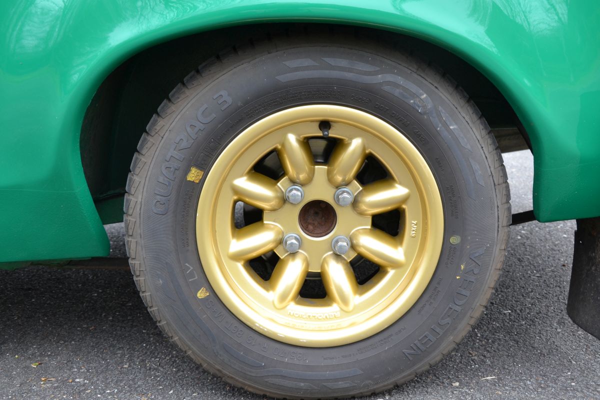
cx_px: 300
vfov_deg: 31.9
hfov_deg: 46.4
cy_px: 200
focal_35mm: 42
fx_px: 700
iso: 280
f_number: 5.6
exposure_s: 1/60
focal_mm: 28
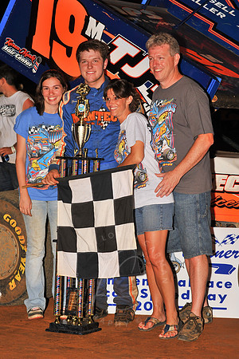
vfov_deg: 20.4
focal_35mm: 100
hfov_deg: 13.7
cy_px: 180
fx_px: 996
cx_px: 120
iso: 500
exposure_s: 1/320
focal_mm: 100
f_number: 7.1
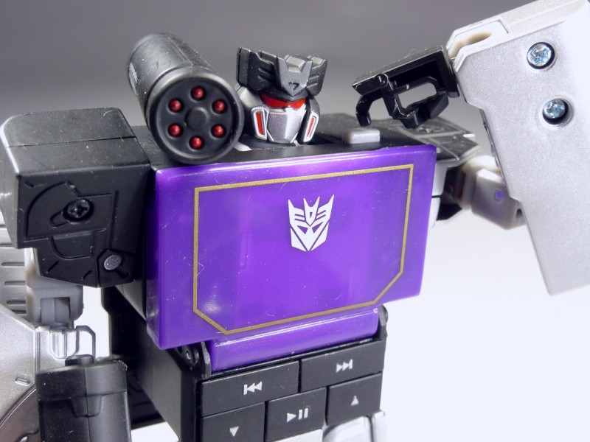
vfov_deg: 30.3
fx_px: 818
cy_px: 221
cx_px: 295
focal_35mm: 48
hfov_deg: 39.7
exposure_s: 1/20
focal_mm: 10.2
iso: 200
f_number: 5
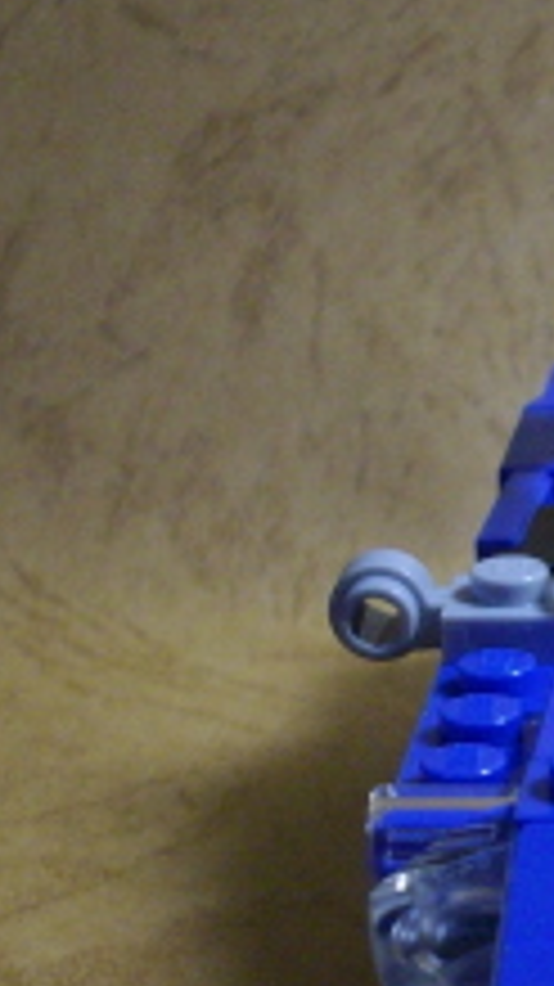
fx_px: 3085
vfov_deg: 18.1
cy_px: 608
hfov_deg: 9.8
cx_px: 932
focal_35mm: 118
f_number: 2.8
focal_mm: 6.2
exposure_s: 1/50
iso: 204
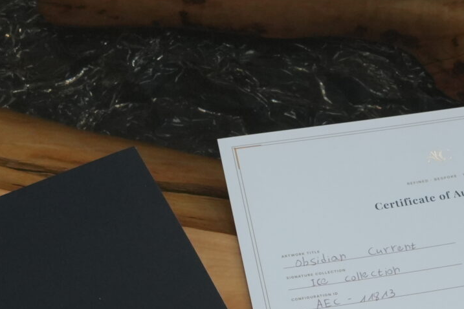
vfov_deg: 15.9
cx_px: 318
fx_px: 967
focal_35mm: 75
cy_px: 527
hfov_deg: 26.8
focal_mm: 21
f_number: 10
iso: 1600
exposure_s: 1/80
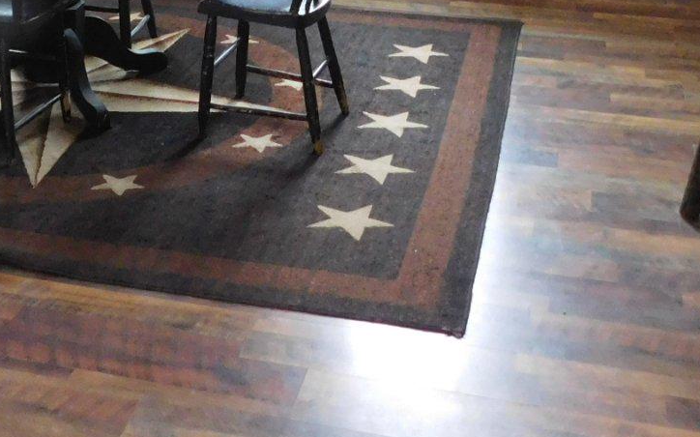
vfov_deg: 16.4
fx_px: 1316
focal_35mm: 69
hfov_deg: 29.5
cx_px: 212
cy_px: -299
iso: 400
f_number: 3
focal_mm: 4
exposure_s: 1/30
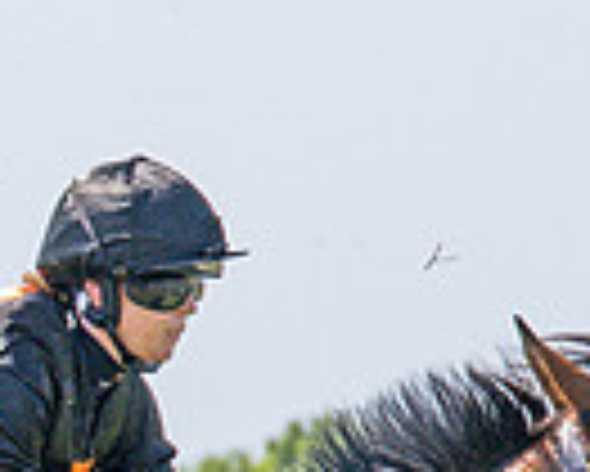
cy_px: 746
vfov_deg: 2.9
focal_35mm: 541
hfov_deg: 3.6
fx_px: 9454
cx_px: -223
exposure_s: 1/1600
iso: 200
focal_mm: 70
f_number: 4
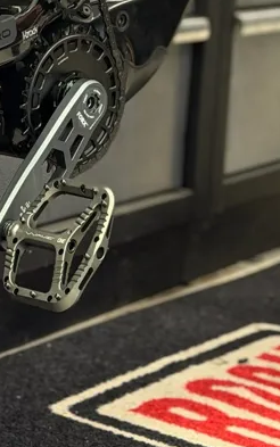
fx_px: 1683
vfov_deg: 14.5
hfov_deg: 9.5
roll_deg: -4.5
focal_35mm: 138
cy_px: -131
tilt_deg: -1.8
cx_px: 157
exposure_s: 1/50
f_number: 1.78
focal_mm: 6.76
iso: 160
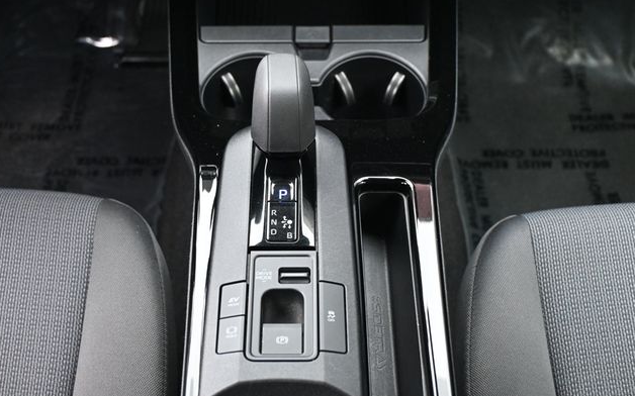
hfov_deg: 37.2
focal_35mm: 55
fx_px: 943
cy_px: 190
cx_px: 312
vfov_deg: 23.7
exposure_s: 1/125
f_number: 5.3
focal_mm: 35
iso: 1400
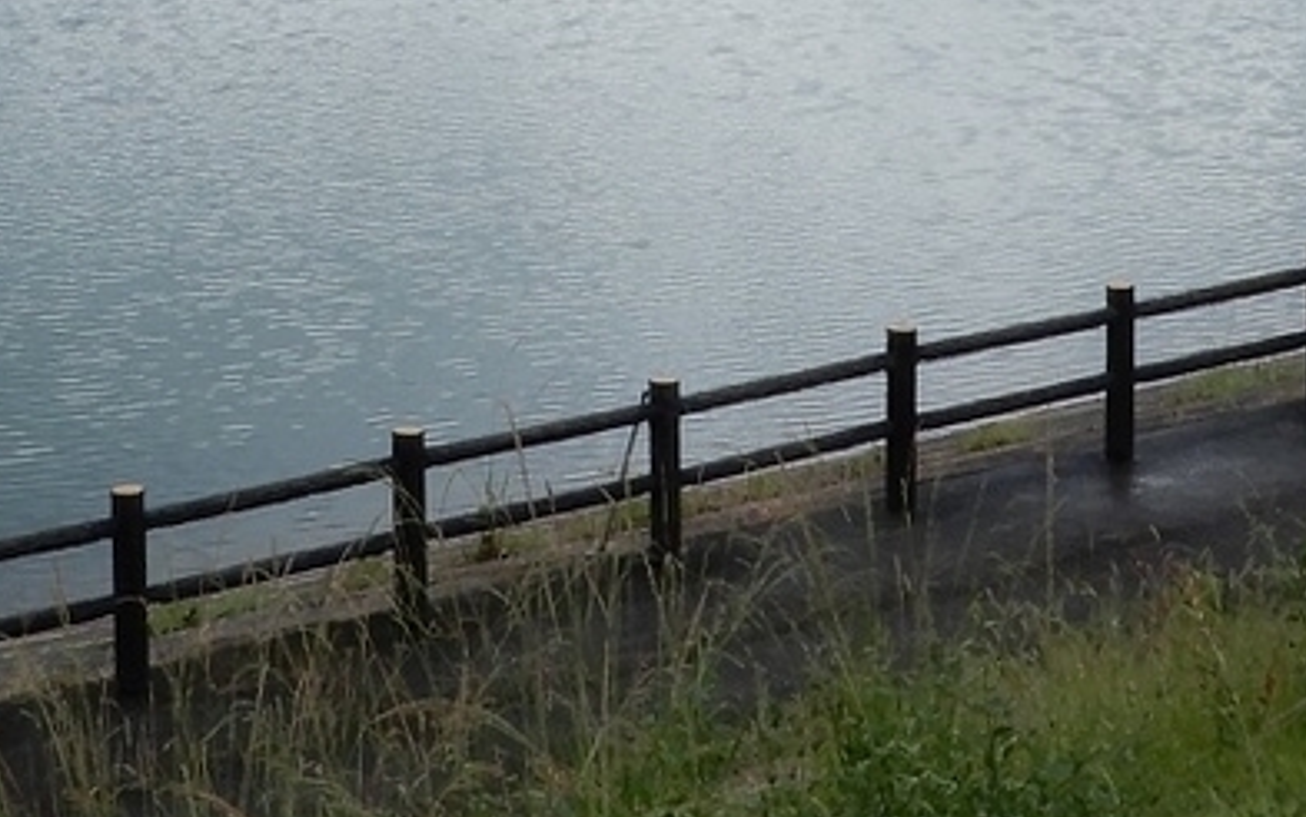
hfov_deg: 15.4
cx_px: 701
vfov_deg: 9.5
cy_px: -269
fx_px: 4843
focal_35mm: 136
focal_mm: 7.5
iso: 80
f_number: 8
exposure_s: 1/125
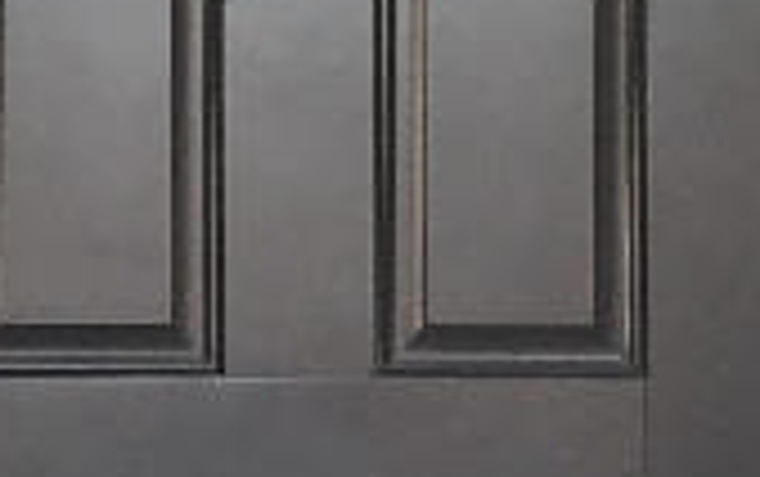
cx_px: 369
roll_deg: -0.2
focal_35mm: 183
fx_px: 3794
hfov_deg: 11.4
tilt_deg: -1.1
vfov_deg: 7.2
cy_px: 194
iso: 25
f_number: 2.2
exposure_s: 1/30
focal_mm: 4.15
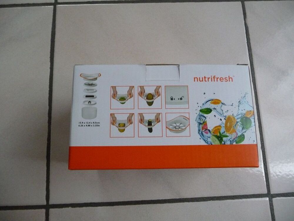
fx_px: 238
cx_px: 147
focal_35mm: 28
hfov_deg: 63.4
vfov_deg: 49.7
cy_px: 110
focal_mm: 4.7
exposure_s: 1/30
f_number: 3.3
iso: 400
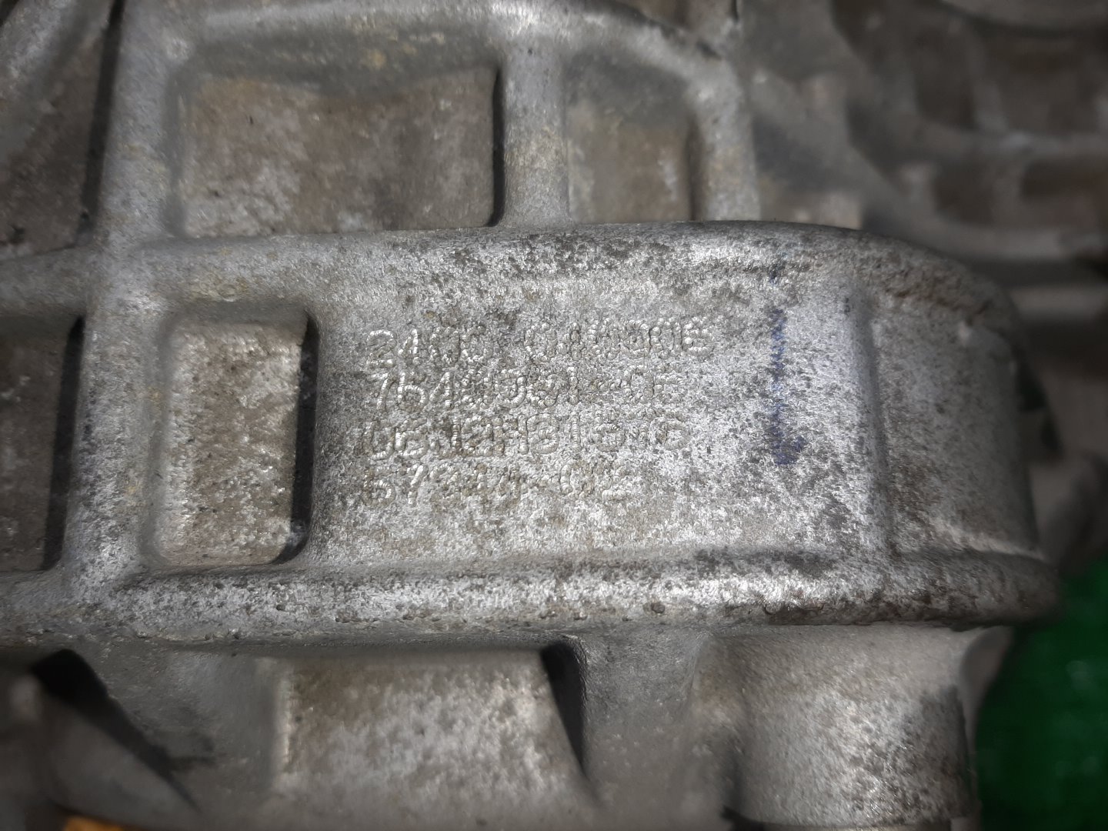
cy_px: 416
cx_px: 554
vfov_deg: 53.1
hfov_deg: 67.3
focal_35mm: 26
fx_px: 832
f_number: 1.7
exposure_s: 1/100
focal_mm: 3.93
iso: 51
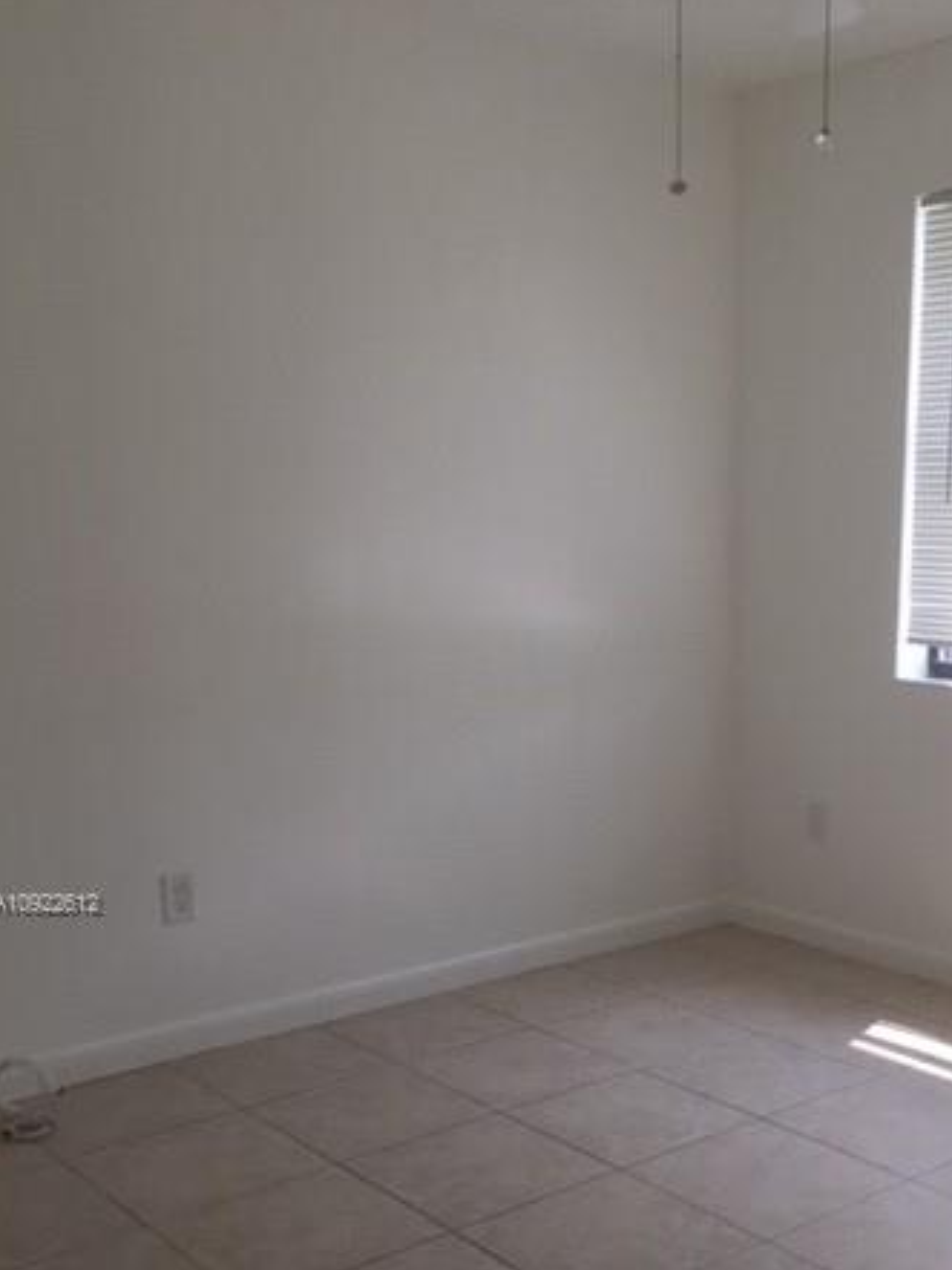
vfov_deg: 43.8
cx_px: 613
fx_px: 1542
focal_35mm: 42
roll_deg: +0.4
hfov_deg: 34.1
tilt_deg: -11.8
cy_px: 905
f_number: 2.2
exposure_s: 1/120
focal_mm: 4.15
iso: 32
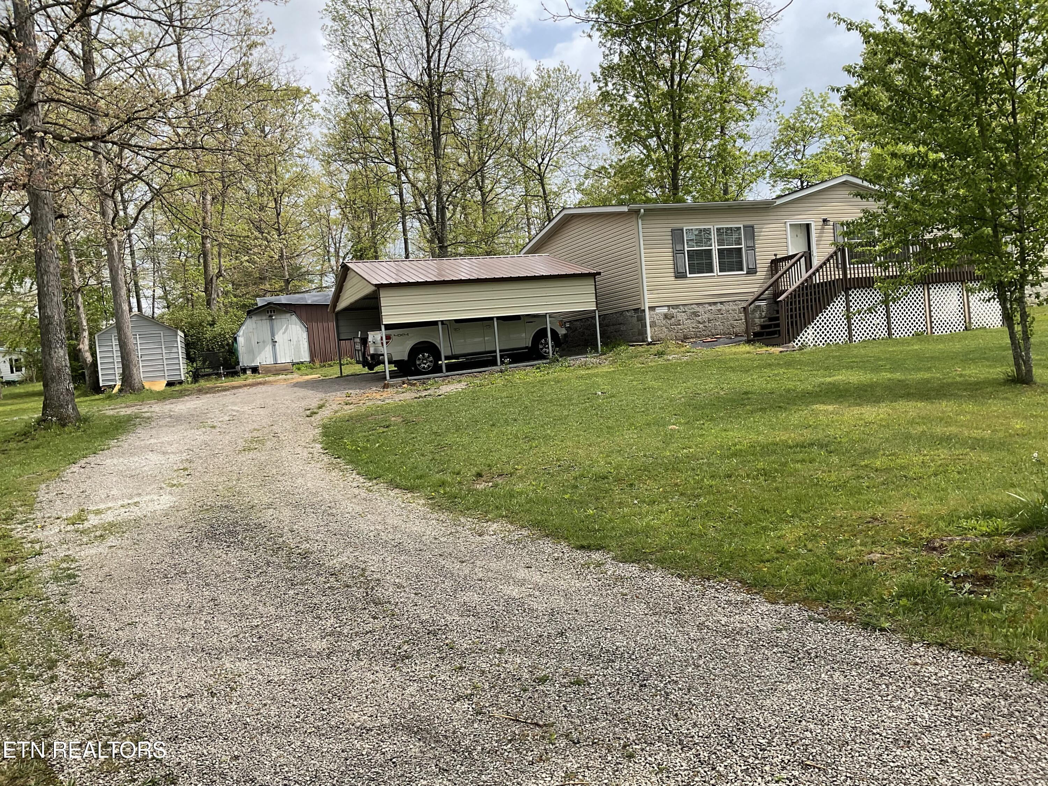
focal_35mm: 29
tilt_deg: +0.1
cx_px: 524
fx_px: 878
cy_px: 393
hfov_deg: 61.7
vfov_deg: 48.2
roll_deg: +5.5
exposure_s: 1/1144
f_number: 1.8
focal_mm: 3
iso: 16
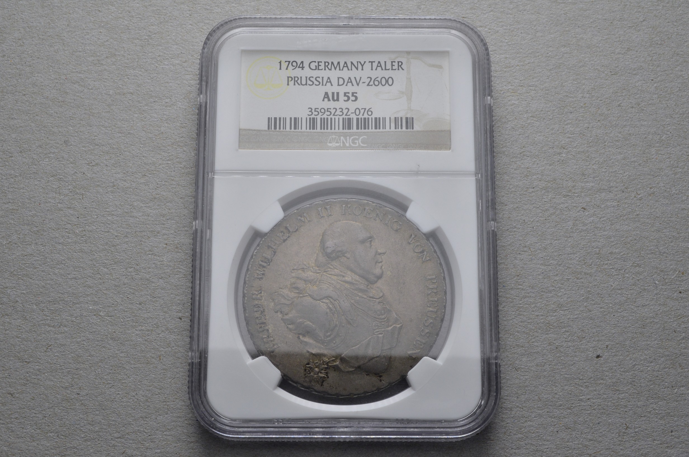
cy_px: 228
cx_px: 344
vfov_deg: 28.0
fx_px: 917
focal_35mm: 48
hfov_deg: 41.2
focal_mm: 32
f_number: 14
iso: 400
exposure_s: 1/250
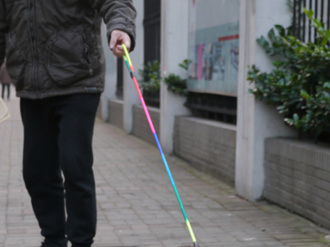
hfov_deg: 18.4
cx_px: 188
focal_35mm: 107
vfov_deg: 13.6
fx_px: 1020
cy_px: 262
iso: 400
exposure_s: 1/125
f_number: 2.8
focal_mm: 24
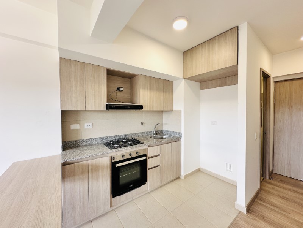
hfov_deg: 102.1
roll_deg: -0.1
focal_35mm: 14
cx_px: 152
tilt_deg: -0.5
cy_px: 114
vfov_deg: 85.7
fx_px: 123
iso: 80
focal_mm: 2.22
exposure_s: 1/99
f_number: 2.2
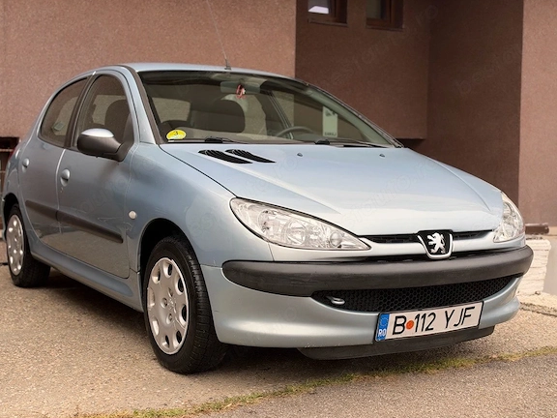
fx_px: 805
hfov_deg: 38.2
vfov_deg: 29.1
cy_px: 207
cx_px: 282
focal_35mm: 50
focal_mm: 6.93
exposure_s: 1/217
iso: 64
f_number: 1.8
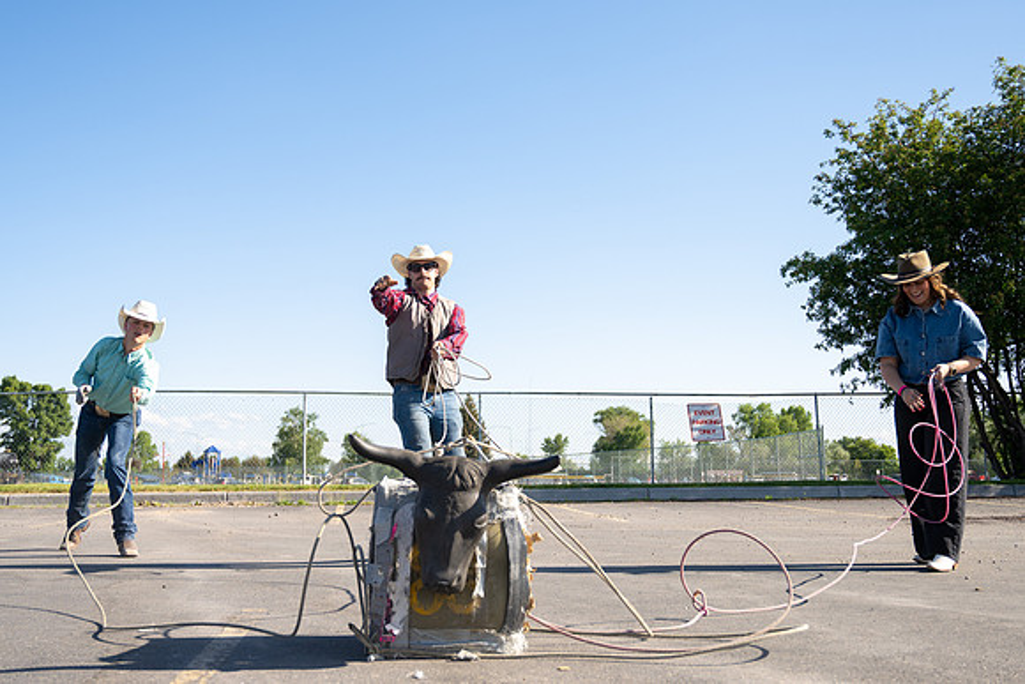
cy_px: 319
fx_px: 1270
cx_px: 520
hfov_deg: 43.9
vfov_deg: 30.1
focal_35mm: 45
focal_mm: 33
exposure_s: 1/640
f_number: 4
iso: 100
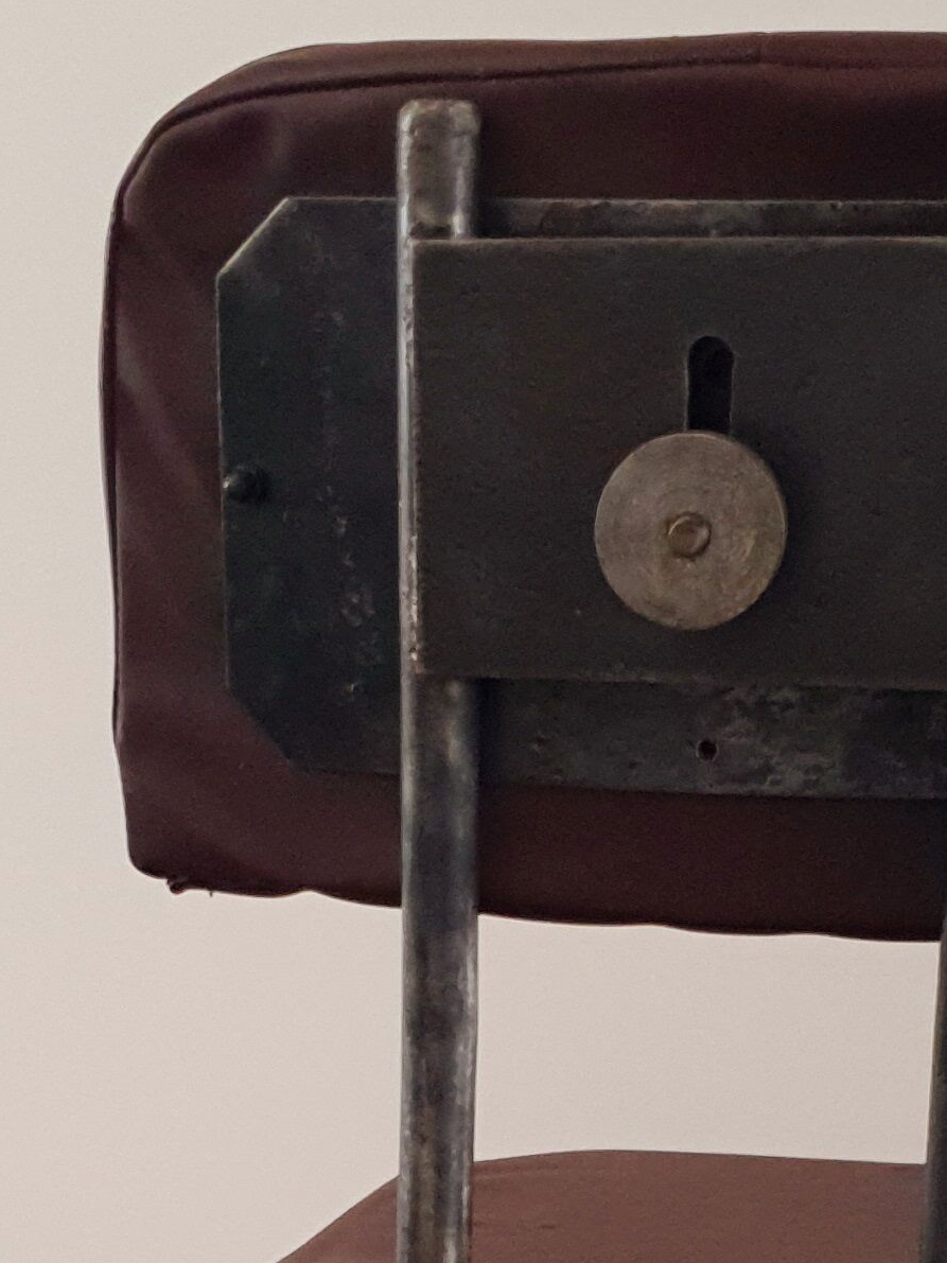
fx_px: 3210
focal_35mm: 88
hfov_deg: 16.8
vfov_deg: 20.8
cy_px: 1496
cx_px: 502
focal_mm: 4.32
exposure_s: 1/50
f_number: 1.5
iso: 320
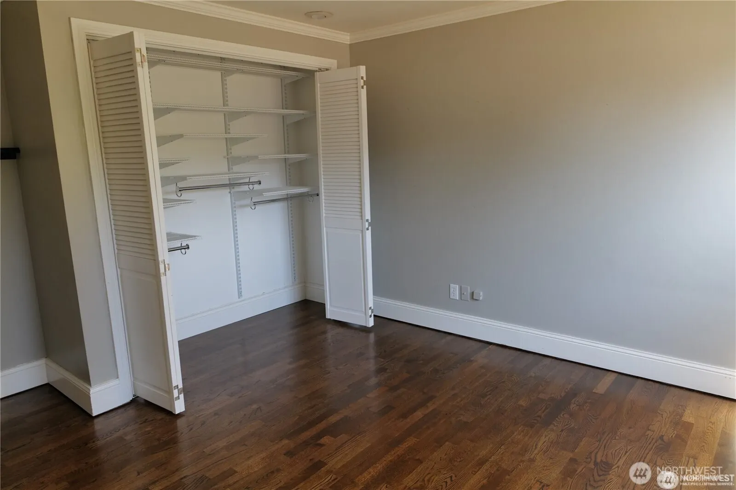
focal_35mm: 25
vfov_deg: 51.3
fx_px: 511
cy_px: 245
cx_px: 368
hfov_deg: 71.5
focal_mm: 25
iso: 1250
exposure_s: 1/50
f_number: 7.1
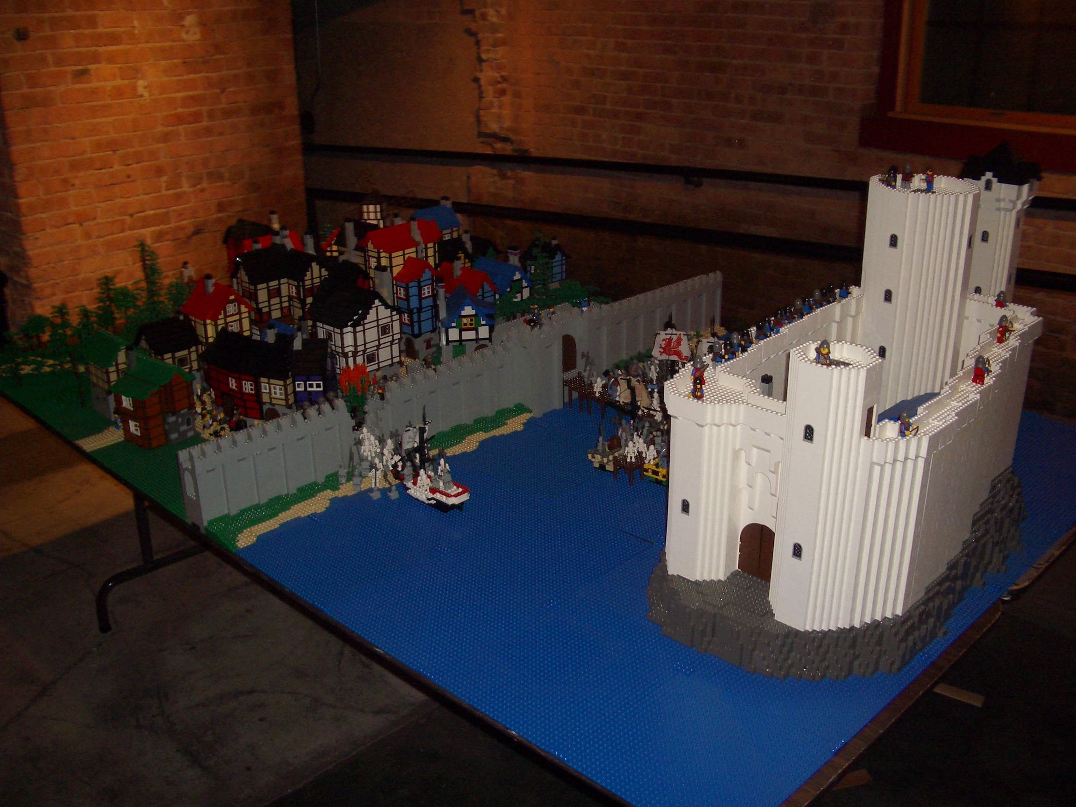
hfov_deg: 52.6
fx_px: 1088
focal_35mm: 35
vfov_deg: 40.7
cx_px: 538
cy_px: 404
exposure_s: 1/60
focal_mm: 5.8
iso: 100
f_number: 2.6
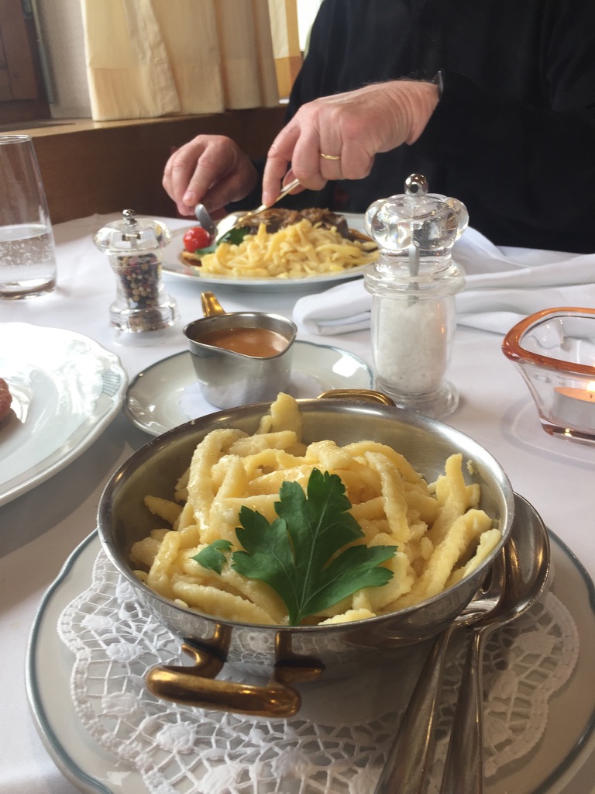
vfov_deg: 61.7
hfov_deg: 48.2
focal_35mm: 29
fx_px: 665
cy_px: 397
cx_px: 298
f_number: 2.2
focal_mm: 4.15
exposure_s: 1/50
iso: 32
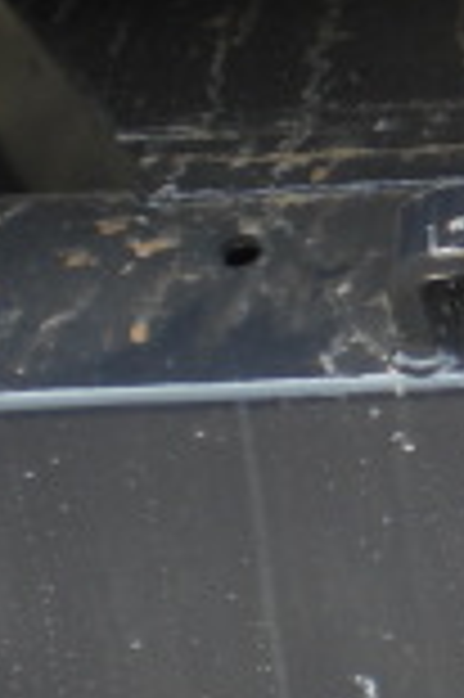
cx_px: 1104
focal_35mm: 163
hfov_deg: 7.8
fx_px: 3158
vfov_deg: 12.6
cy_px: 459
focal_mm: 6.3
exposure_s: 1/250
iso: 64
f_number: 3.1
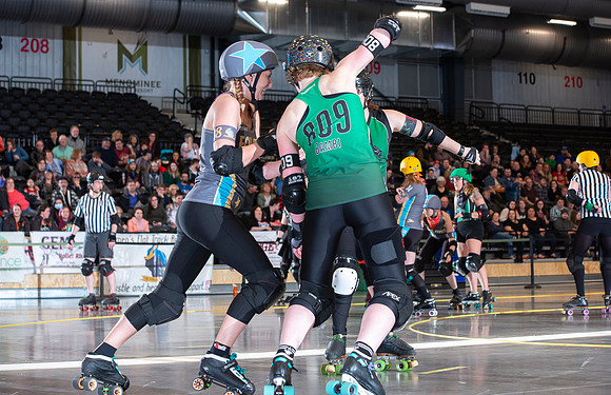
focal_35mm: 73
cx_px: 306
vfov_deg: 18.4
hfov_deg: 28.1
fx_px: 1222
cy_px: 185
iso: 640
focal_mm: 70
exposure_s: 1/160
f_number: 5.6
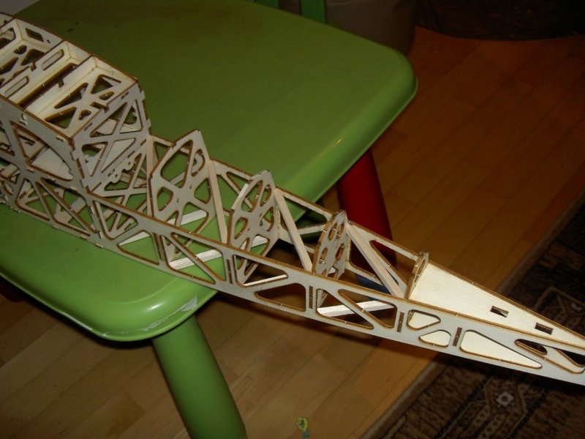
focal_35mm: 39
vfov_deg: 36.8
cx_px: 292
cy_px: 220
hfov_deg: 47.9
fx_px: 659
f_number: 2.8
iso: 100
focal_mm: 8
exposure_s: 1/60
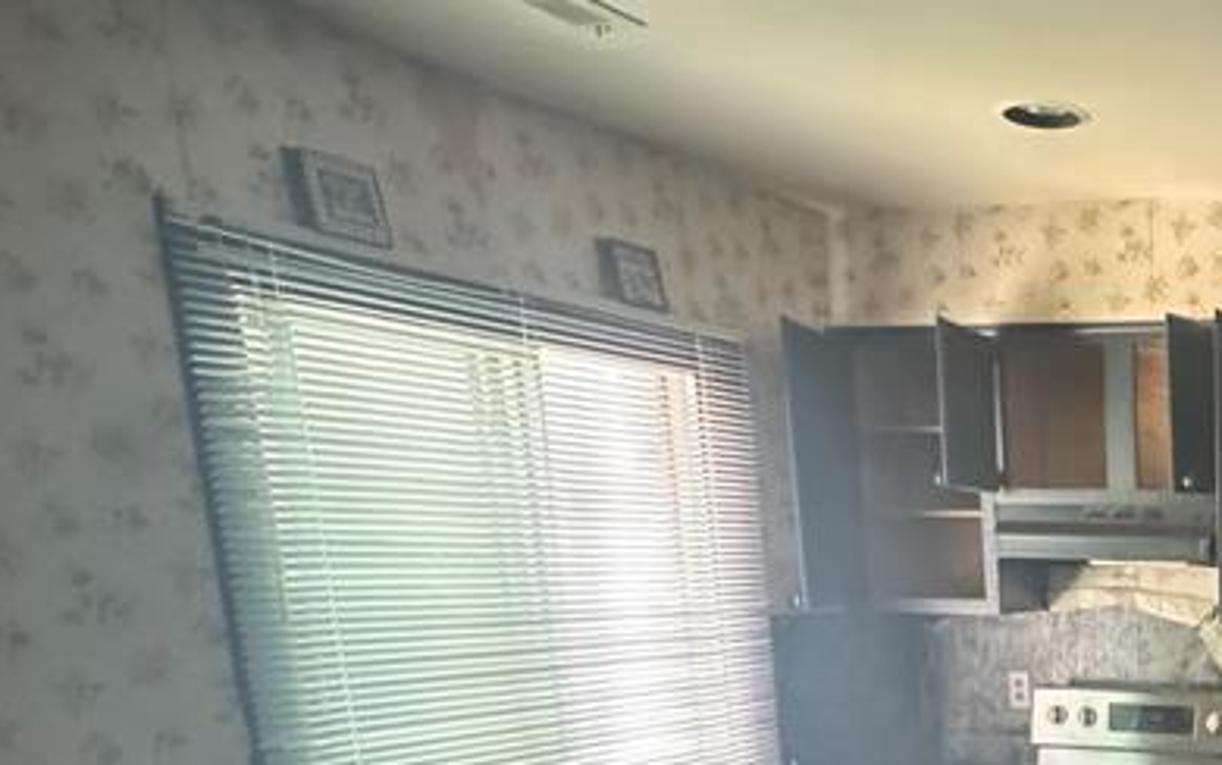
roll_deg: -0.8
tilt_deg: -13.1
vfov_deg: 29.7
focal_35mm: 39
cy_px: 828
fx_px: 1299
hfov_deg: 39.3
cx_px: 1401
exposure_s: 1/36
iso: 1600
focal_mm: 2.22
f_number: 2.2
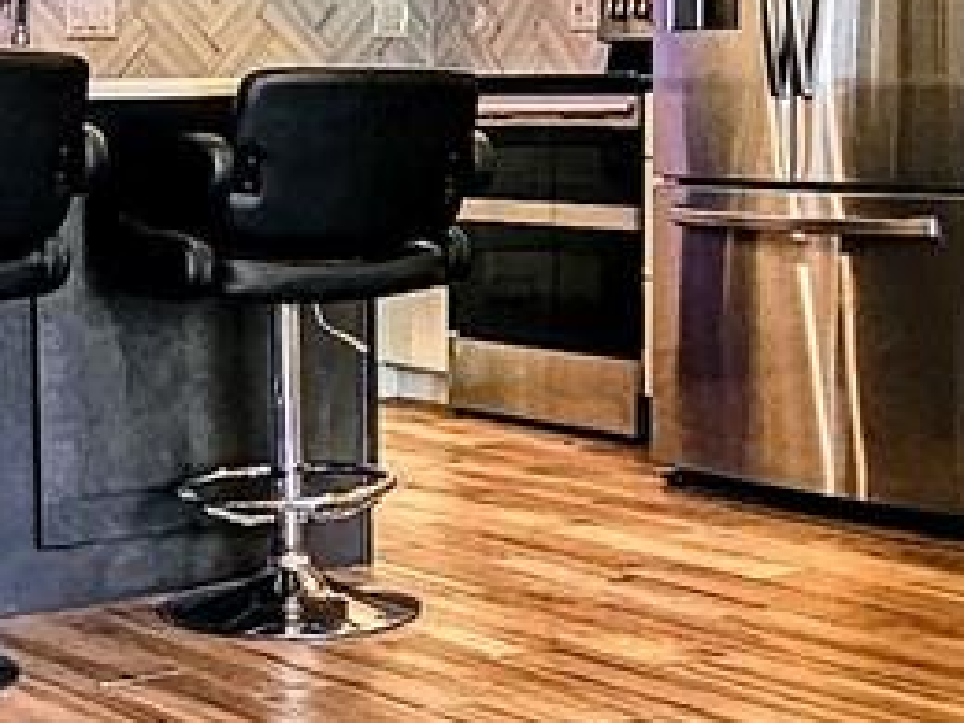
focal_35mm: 80
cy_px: 285
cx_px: 267
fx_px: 2228
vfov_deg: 18.4
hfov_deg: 24.2
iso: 200
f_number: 2.2
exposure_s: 1/60
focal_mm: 2.2
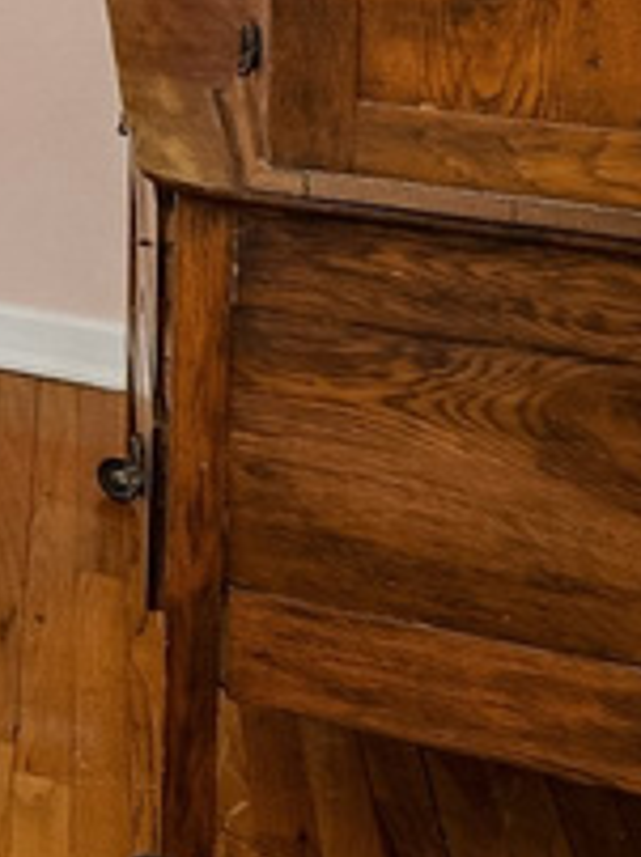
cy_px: -460
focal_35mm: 83
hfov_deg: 11.6
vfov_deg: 20.1
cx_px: -1189
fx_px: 2054
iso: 400
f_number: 8
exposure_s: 1/20
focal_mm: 17
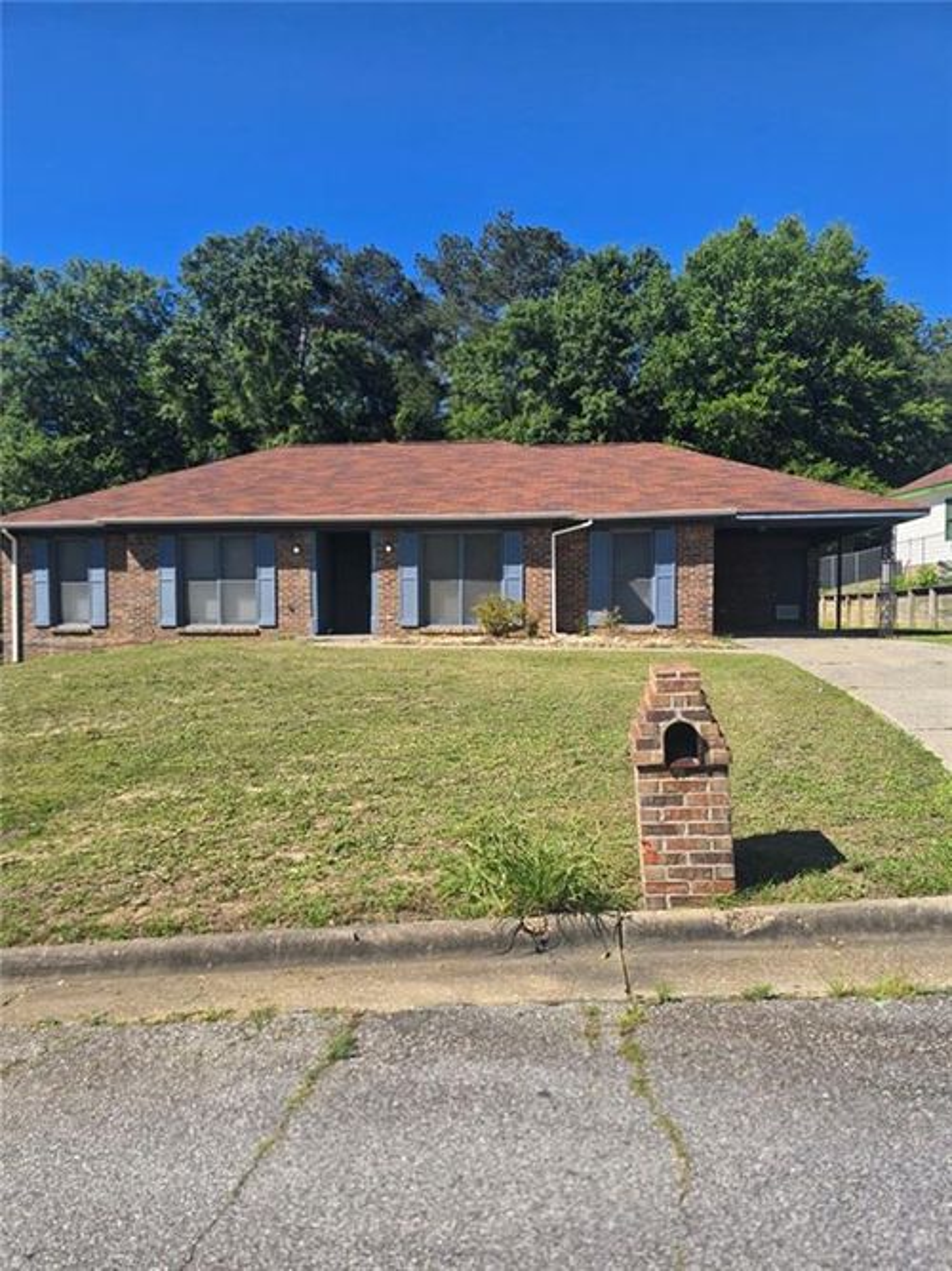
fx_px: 844
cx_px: 476
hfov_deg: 58.9
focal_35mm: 23
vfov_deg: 73.9
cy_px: 636
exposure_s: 1/607
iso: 12
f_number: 1.7
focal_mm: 6.3
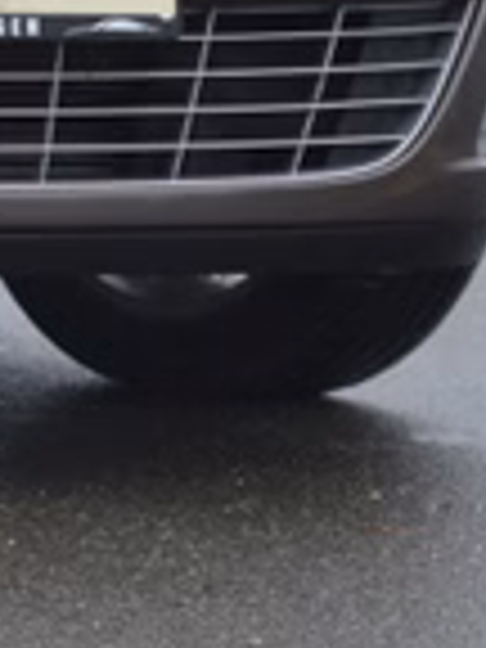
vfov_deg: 5.3
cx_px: -644
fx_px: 6945
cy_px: -180
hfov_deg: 3.9
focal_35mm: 371
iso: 100
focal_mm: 58
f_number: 5
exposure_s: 1/40
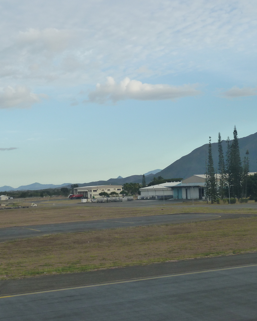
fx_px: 599
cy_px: 161
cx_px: 180
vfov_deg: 30.0
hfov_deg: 24.1
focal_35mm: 63
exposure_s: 1/200
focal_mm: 7.9
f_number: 4
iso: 125
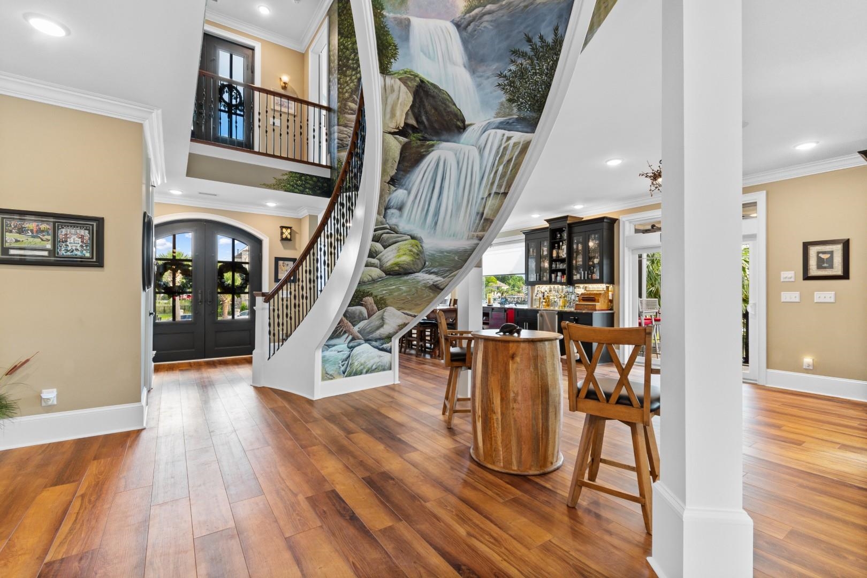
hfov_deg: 100.4
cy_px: 289
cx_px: 434
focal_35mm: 15
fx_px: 361
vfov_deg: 77.3
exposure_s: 1/3
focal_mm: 10
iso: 100
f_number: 4.5
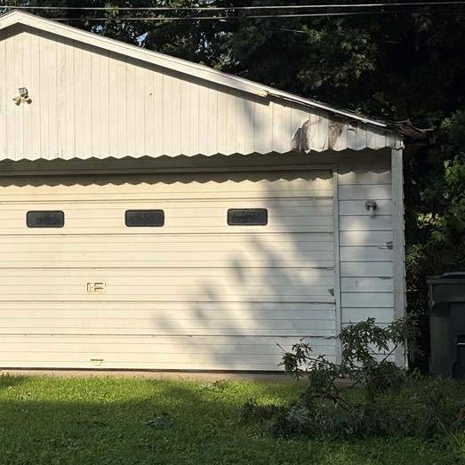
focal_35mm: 90
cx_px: 57
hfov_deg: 19.0
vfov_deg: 19.3
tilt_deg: +0.5
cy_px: 216
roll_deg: +0.7
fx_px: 1368
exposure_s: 1/4630
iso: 40
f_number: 1.6
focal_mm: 5.96
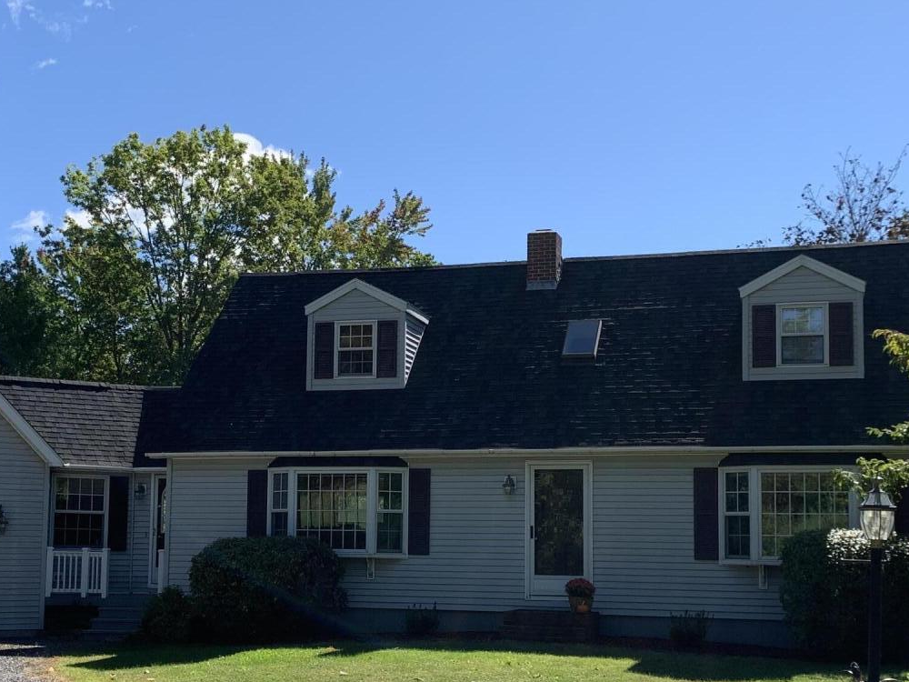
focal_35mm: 52
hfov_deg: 36.7
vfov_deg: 27.8
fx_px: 1365
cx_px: 373
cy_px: 464
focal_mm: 4.25
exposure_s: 1/1779
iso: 25
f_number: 1.8
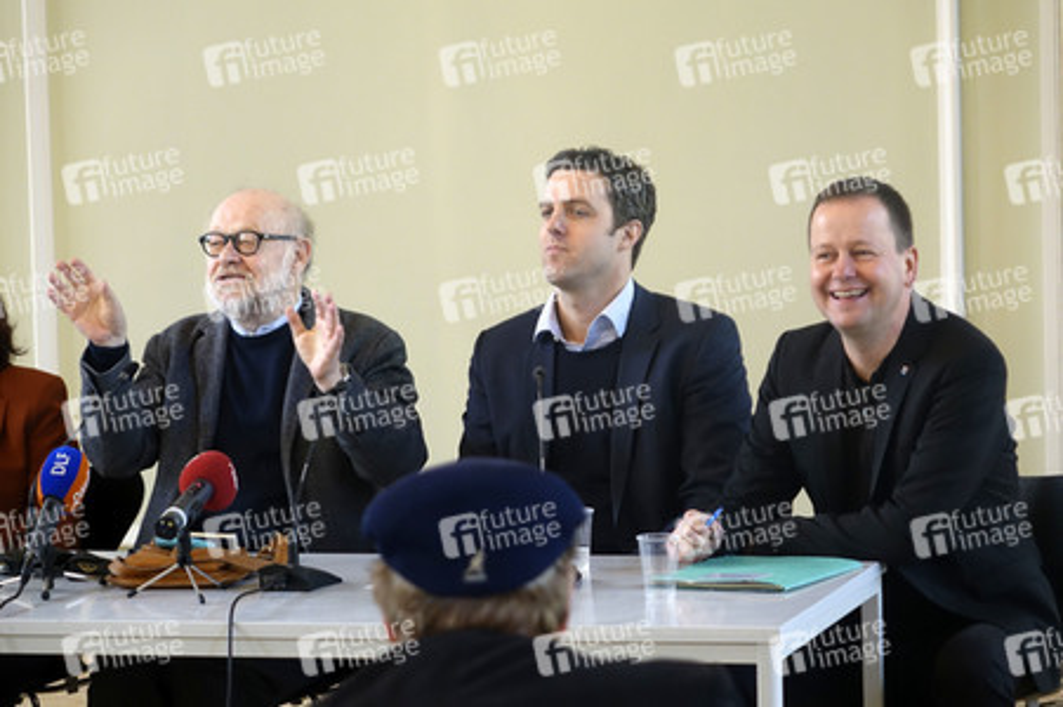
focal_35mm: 150
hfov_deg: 13.7
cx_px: 532
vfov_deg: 9.1
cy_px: 354
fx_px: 4426
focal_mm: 54.86
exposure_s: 1/125
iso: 800
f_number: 2.8
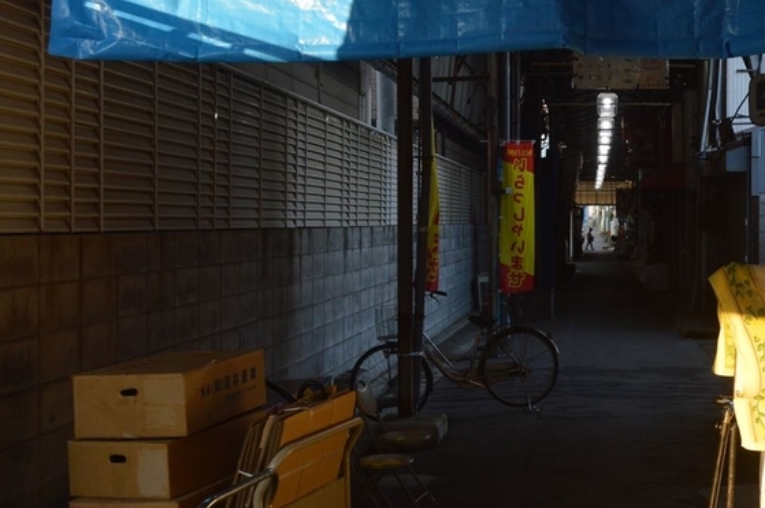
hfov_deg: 35.5
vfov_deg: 24.5
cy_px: 229
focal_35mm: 55
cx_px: 575
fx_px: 1167
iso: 400
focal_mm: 20
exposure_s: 1/160
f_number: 6.3
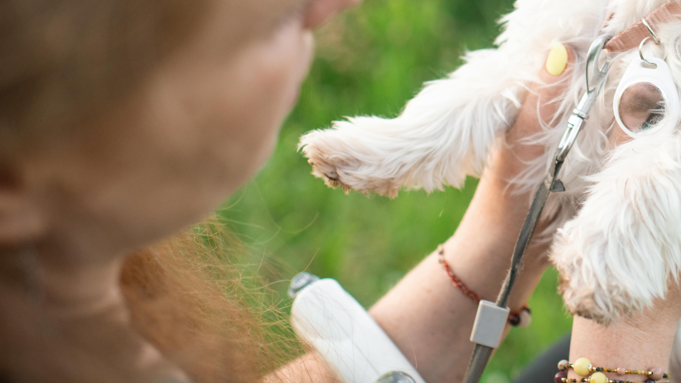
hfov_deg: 26.1
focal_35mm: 78
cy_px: 92
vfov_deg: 15.4
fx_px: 1408
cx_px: 645
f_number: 2.8
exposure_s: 1/800
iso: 250
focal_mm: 35
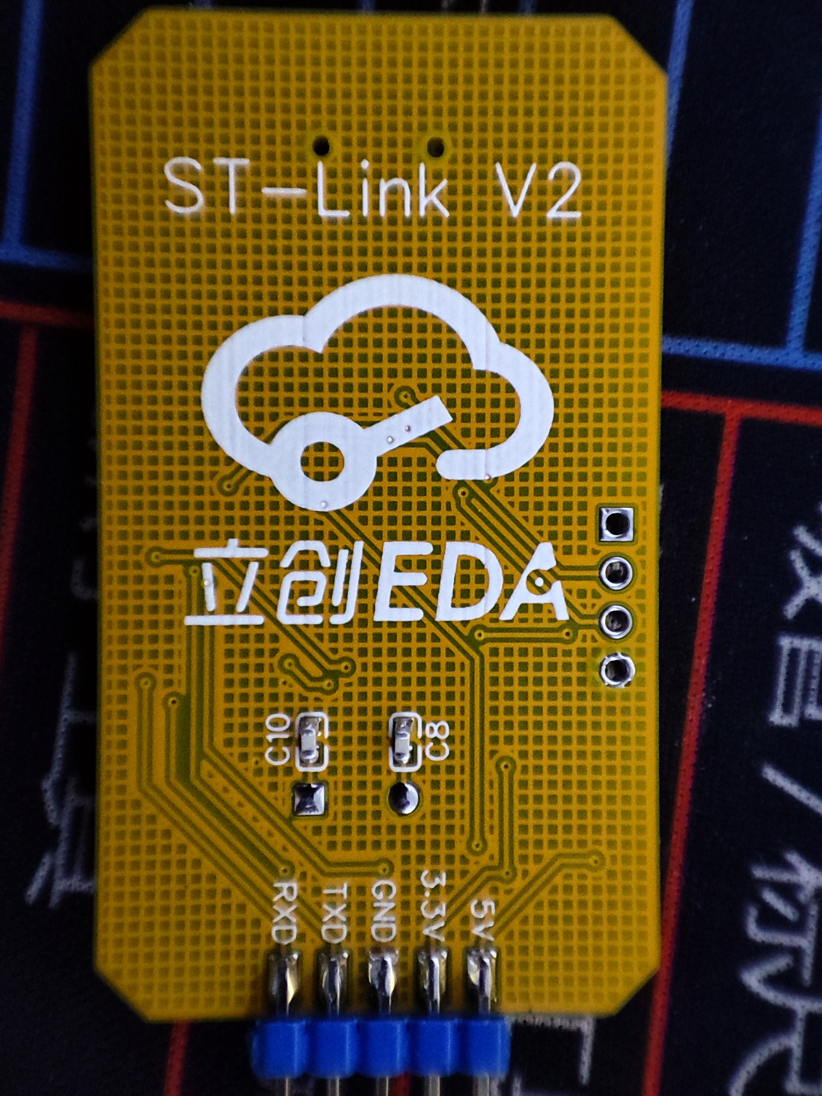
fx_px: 1583
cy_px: 549
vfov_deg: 38.2
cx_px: 410
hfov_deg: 29.1
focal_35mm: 50
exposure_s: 1/24
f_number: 2.4
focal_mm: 4.1
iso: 559
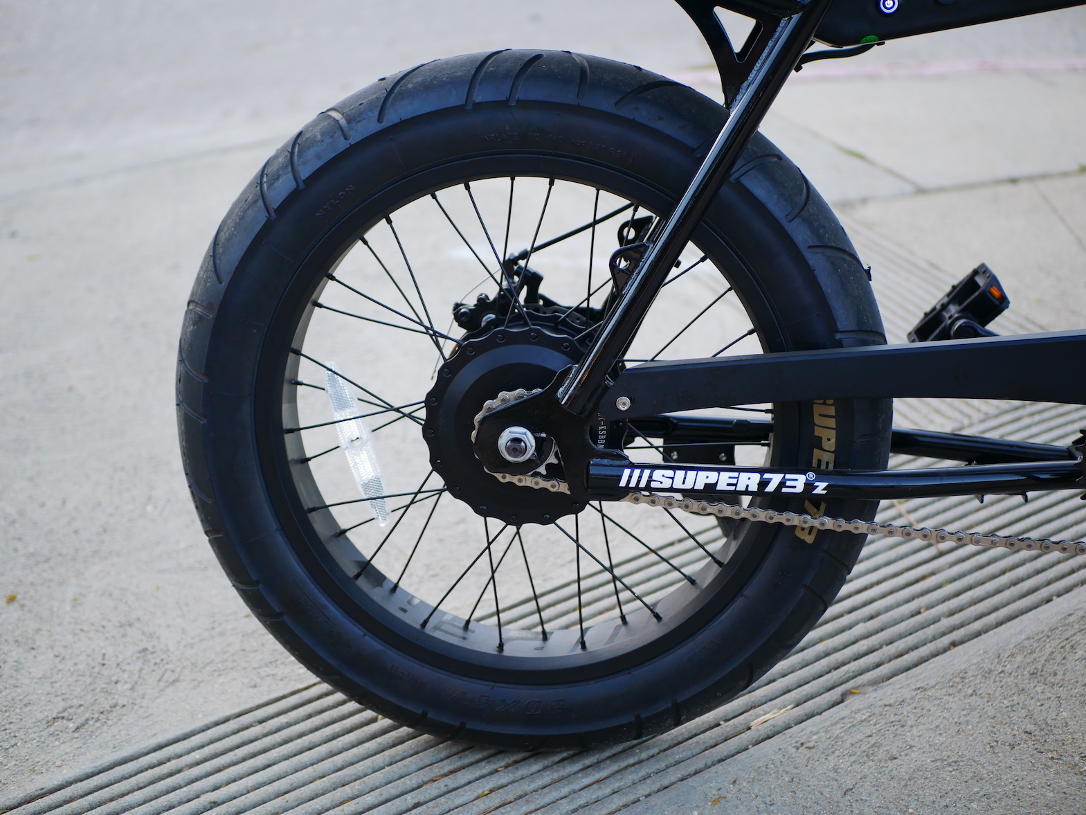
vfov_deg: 28.6
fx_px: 1600
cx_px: 534
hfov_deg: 37.5
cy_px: 411
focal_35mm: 51
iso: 200
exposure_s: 1/400
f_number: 1.7
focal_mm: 25
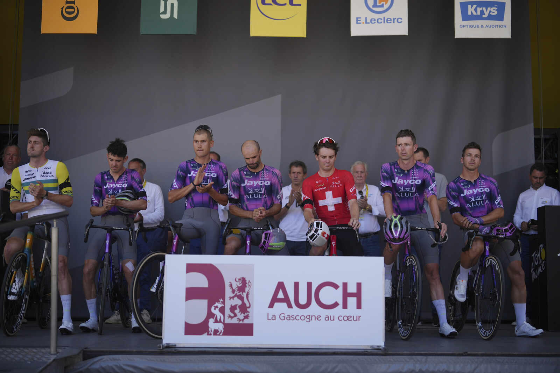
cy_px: 186
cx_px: 280
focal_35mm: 50
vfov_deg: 27.0
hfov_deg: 39.6
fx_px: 778
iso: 250
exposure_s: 1/5000
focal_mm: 50
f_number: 1.4
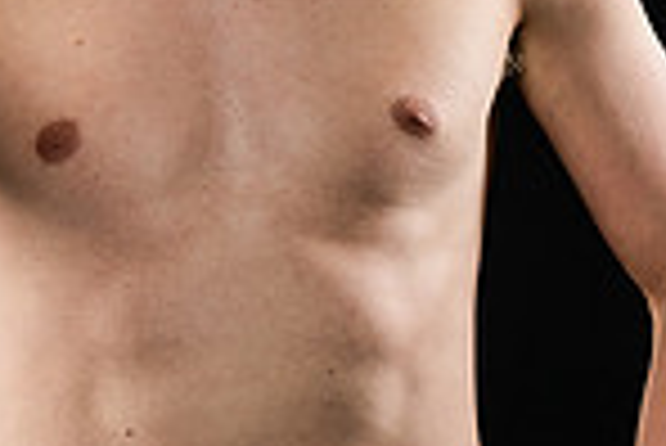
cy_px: 52
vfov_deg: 2.9
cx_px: 320
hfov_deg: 4.4
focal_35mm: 471
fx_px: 8722
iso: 320
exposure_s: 1/250
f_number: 6.3
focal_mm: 120
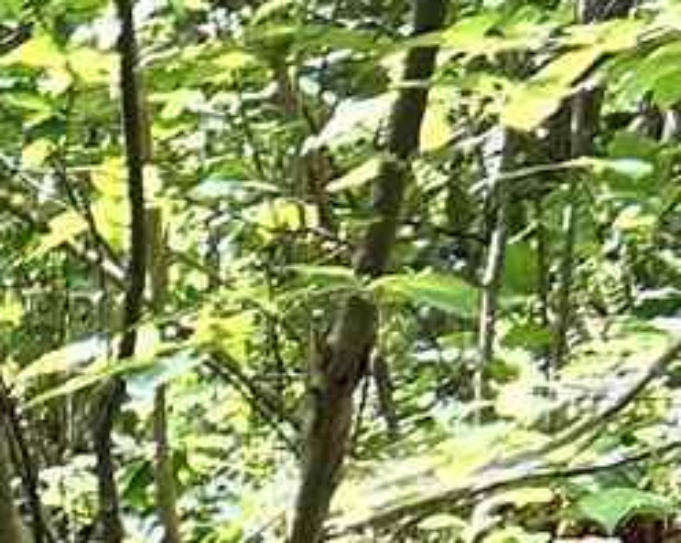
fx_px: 4753
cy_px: 2219
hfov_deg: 7.6
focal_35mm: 236
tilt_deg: -6.2
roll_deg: -6.4
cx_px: -1032
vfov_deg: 5.6
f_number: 1.5
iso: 50
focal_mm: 5.7
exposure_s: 1/121
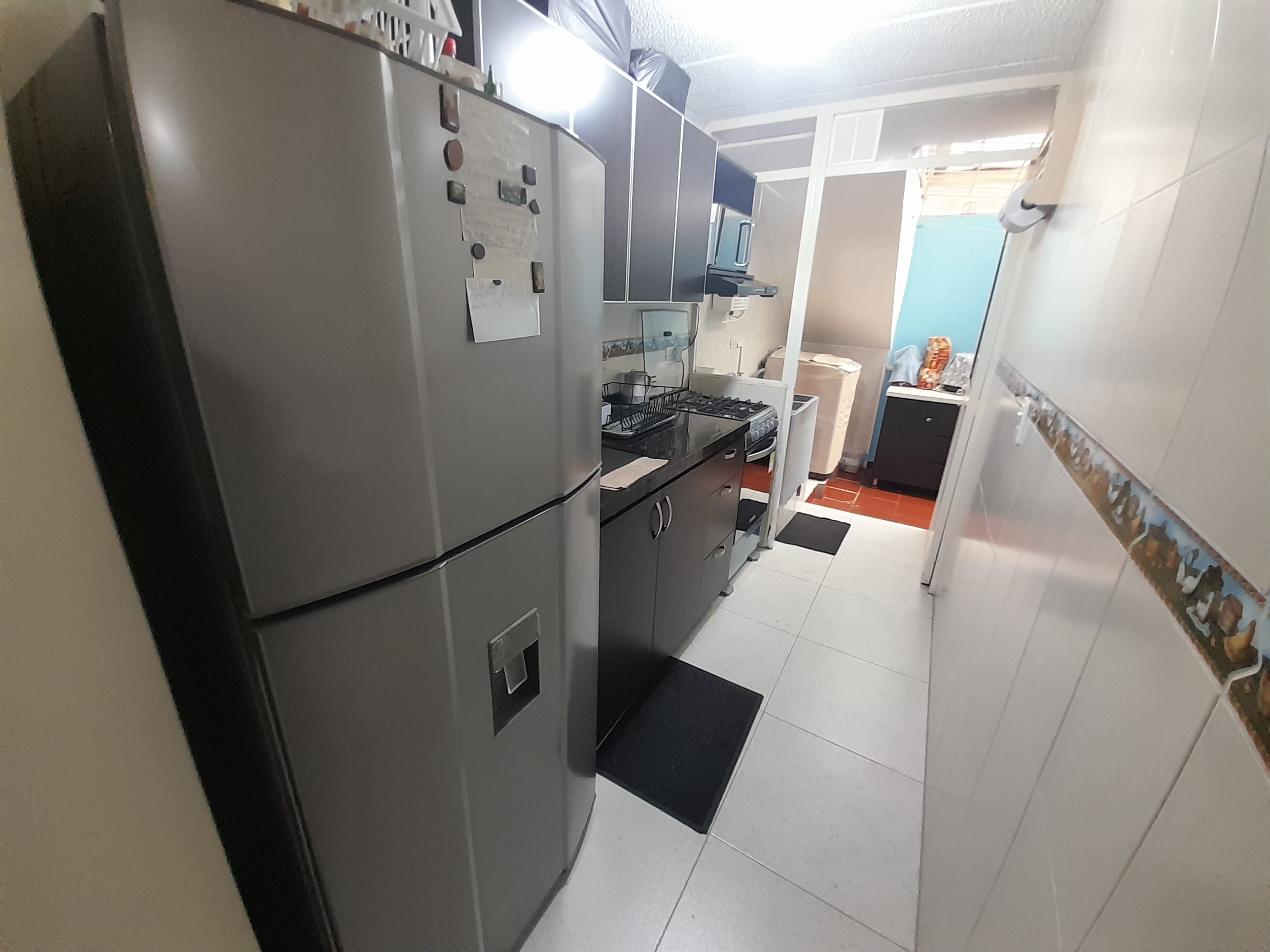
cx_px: 635
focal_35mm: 13
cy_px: 476
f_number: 2.2
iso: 160
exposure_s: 1/25
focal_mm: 1.13
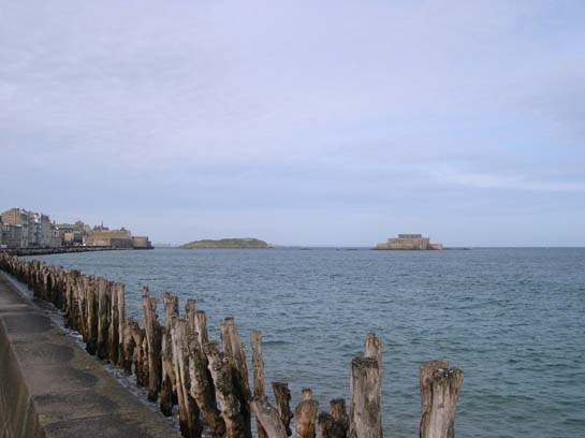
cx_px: 292
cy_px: 219
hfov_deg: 49.0
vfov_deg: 37.7
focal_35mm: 38
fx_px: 642
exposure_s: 1/208
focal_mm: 8
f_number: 7.6
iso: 100
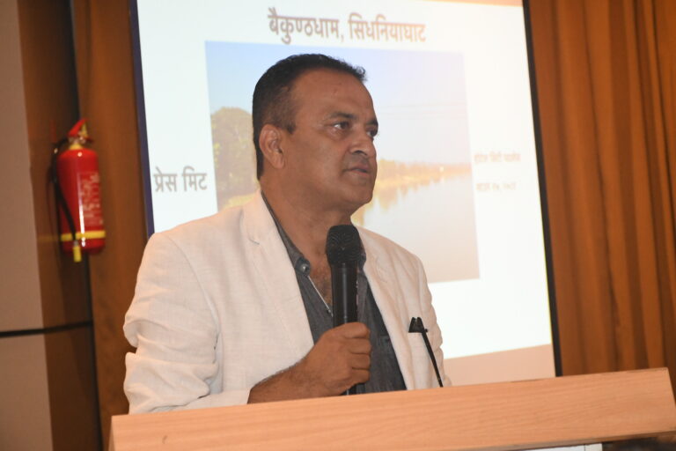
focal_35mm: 105
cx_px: 338
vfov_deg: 13.0
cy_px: 226
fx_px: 1972
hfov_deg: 19.5
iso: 5000
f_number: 5
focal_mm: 70
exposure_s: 1/125
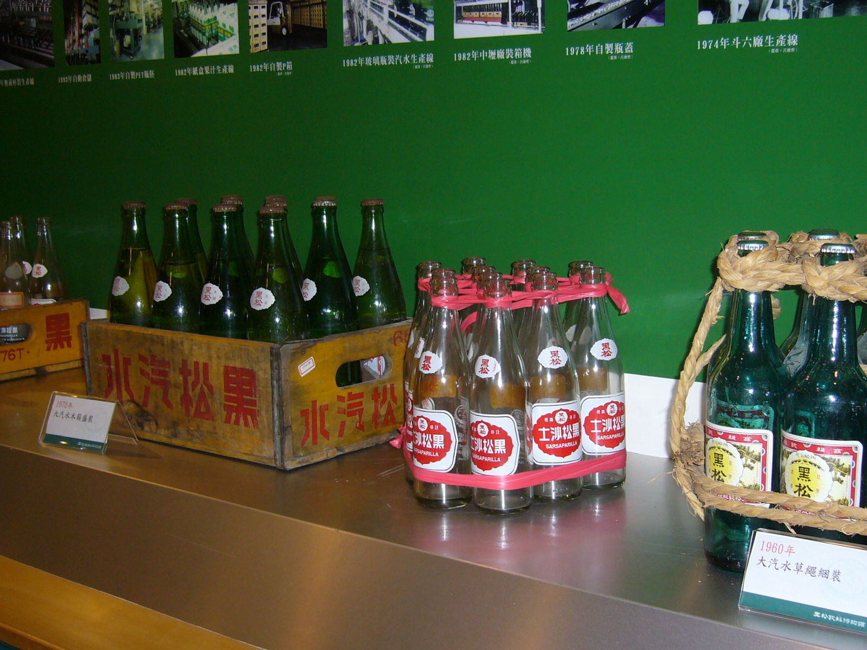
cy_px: 303
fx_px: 1227
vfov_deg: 29.7
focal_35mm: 49
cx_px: 489
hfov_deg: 38.8
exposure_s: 1/60
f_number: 2.8
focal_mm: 5.8
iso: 100
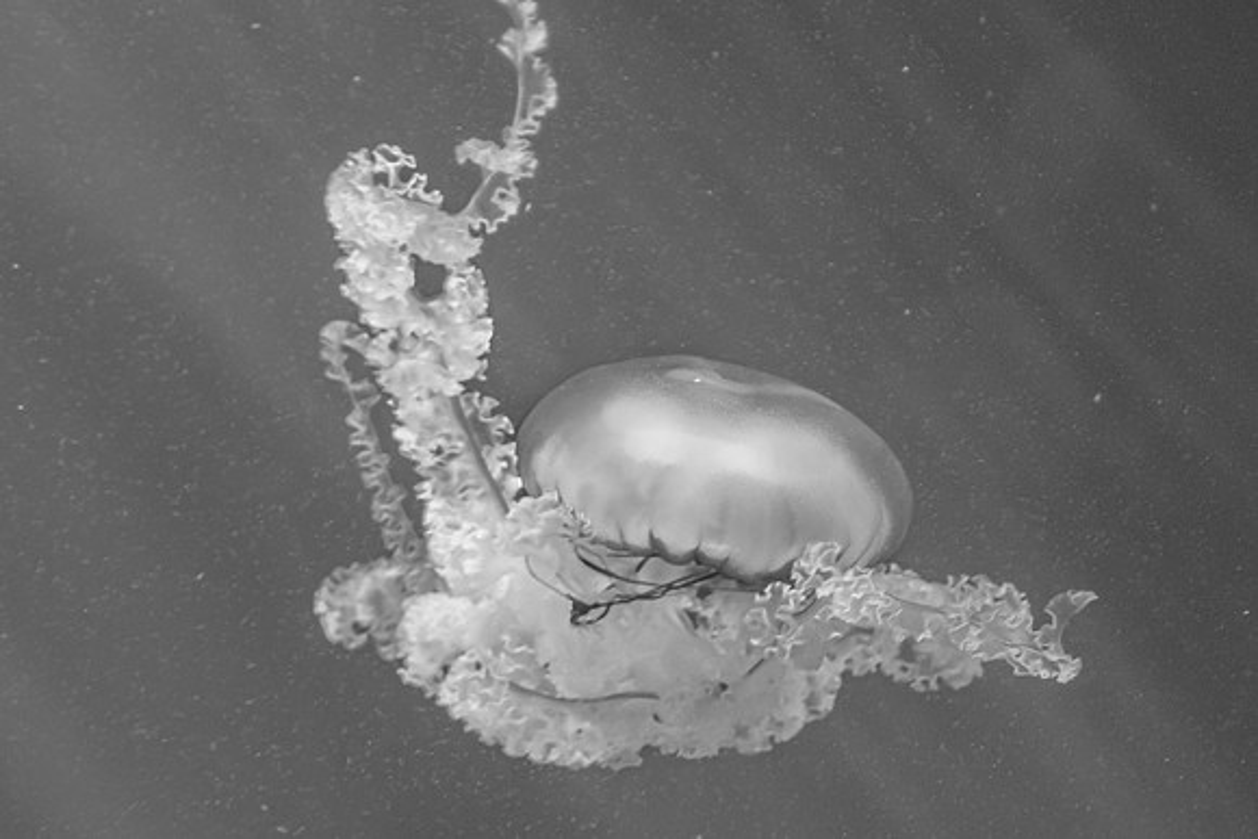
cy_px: 544
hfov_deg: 19.8
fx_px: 3612
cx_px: 666
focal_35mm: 103
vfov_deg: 13.2
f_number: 4.5
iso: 4000
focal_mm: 50
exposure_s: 1/40
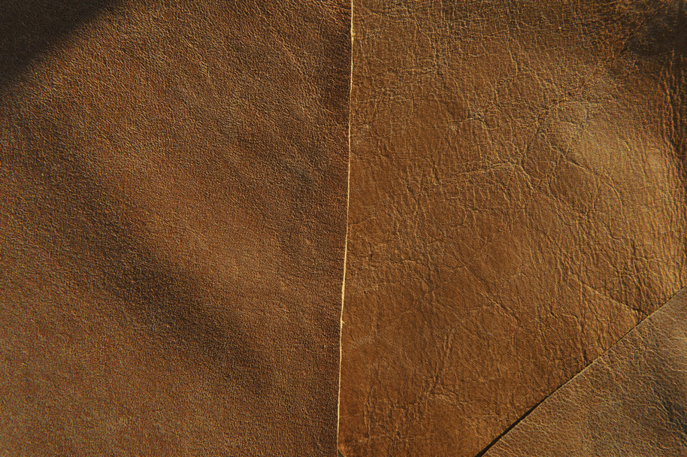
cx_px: 344
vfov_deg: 26.0
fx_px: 992
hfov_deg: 38.2
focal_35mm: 52
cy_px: 228
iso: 250
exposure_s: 1/60
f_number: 18
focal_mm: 52
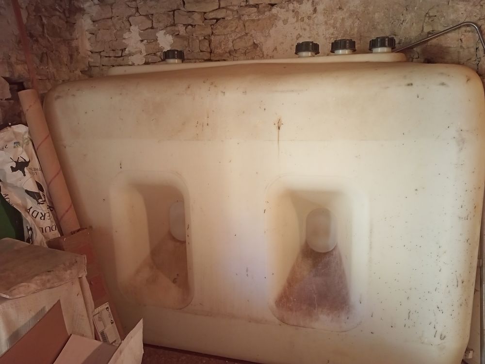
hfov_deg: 65.3
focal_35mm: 27
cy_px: 182
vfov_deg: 51.4
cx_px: 242
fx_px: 378
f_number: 1.6
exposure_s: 1/24
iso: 3116
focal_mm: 4.11
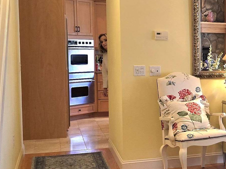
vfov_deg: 18.9
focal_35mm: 78
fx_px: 509
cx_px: 320
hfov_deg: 21.7
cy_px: 84
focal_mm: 6.3
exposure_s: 1/120
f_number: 1.7
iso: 100
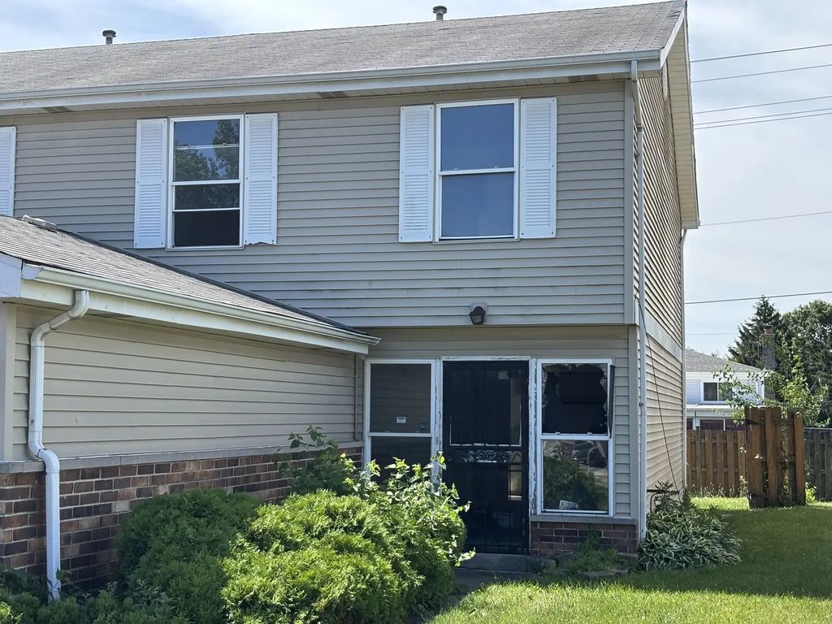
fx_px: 1250
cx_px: 416
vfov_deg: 28.0
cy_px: 312
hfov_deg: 36.8
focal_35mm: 52
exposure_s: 1/1103
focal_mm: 5.96
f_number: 1.6
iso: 32
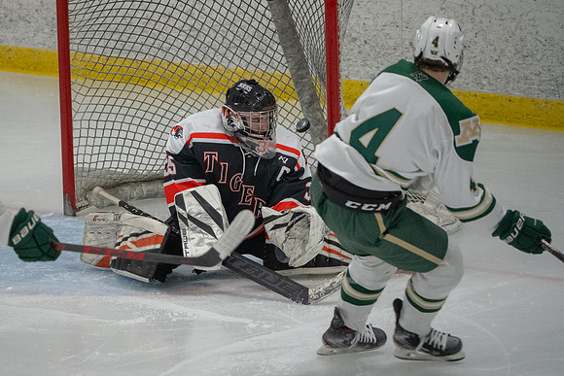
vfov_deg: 3.7
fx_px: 5832
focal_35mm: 372
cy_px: 162
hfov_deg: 5.5
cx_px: 39
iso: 8000
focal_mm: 200
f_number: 4.5
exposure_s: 1/1000
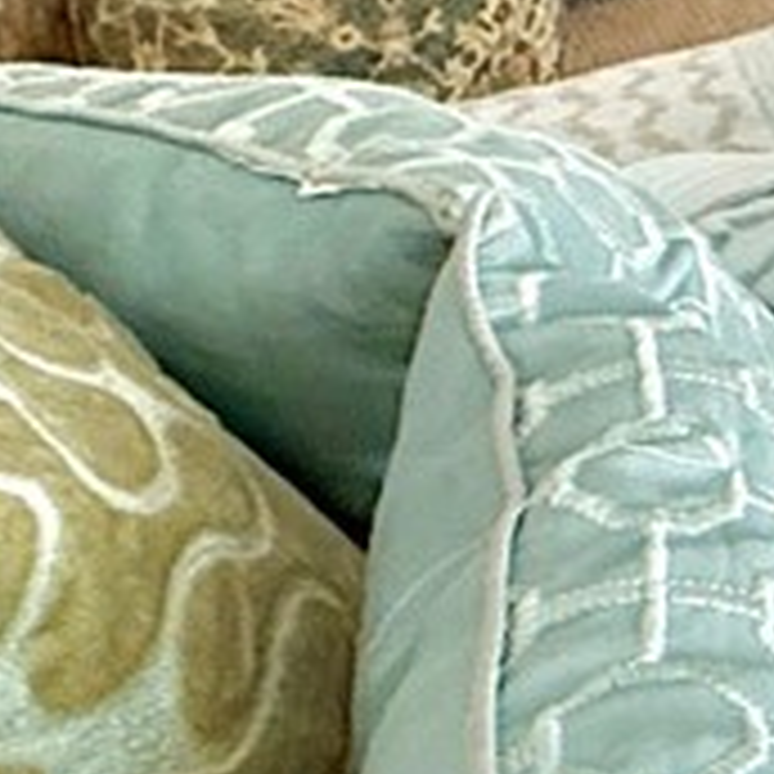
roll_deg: +0.6
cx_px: 2151
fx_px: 2909
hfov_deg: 11.1
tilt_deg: -4.0
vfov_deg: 12.4
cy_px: -999
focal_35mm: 115
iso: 160
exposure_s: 1/120
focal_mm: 2.22
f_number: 2.2
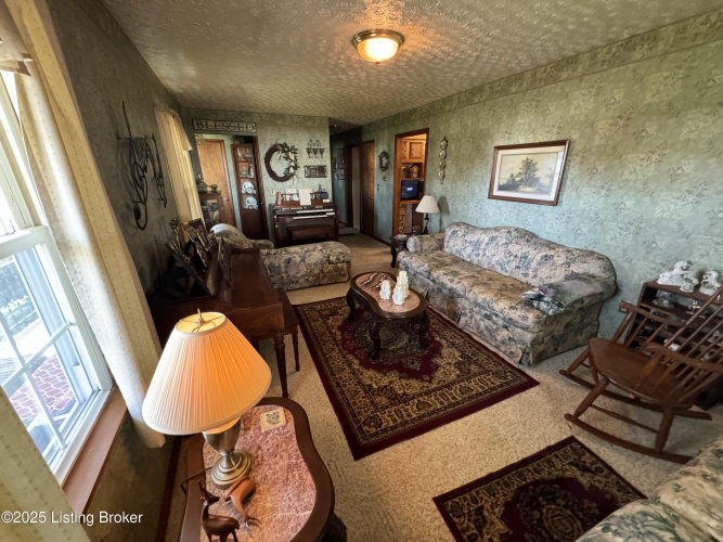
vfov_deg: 85.7
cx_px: 362
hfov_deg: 102.1
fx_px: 292
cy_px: 271
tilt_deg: -20.5
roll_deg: -0.3
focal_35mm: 14
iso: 1000
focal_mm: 2.22
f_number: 2.2
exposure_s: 1/60
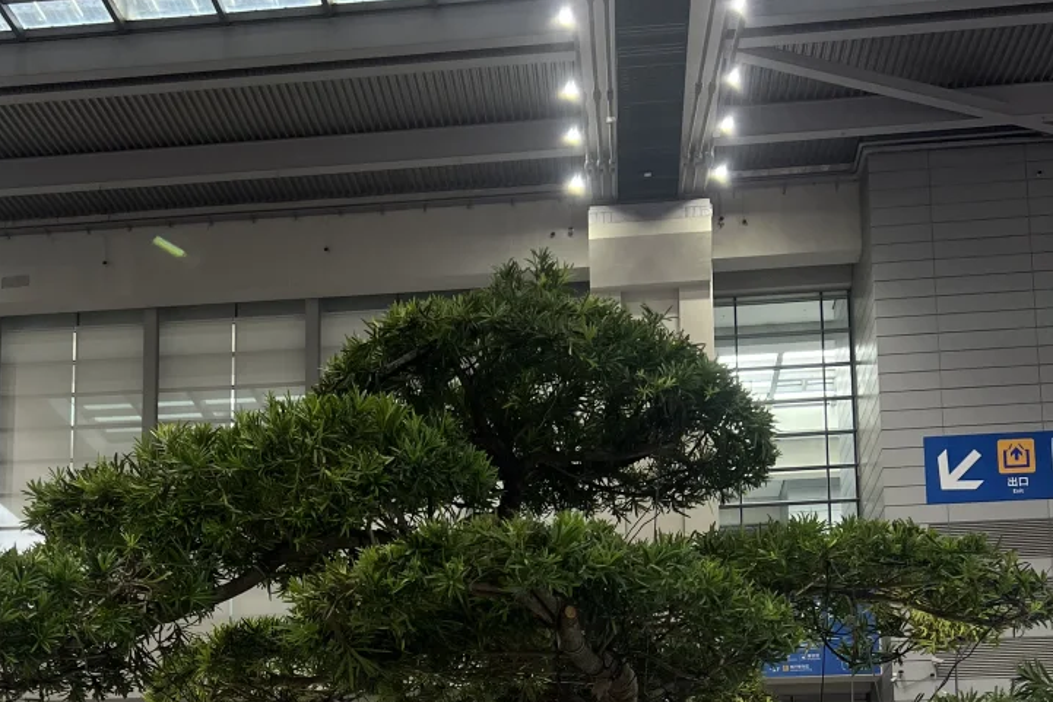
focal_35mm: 54
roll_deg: +0.2
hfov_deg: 36.8
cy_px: 747
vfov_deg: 23.7
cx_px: 434
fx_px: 1580
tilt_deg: +8.8
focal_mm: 5.7
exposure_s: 1/100
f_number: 1.5
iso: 80
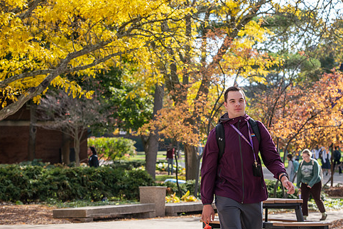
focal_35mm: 114
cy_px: 102
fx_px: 1086
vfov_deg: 12.0
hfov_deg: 17.9
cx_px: 191
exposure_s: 1/320
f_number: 5.6
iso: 250
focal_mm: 95
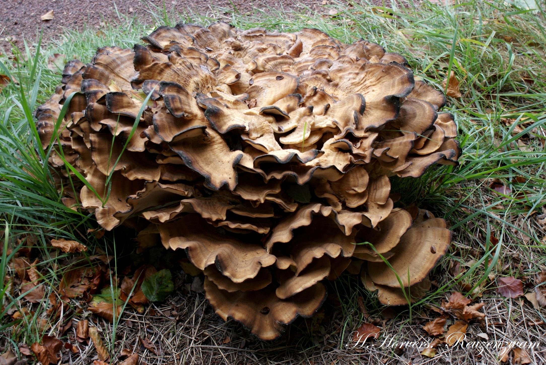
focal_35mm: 52
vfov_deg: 25.8
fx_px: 797
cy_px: 182
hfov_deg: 37.8
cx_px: 273
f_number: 5.6
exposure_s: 1/60
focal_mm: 35
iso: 125
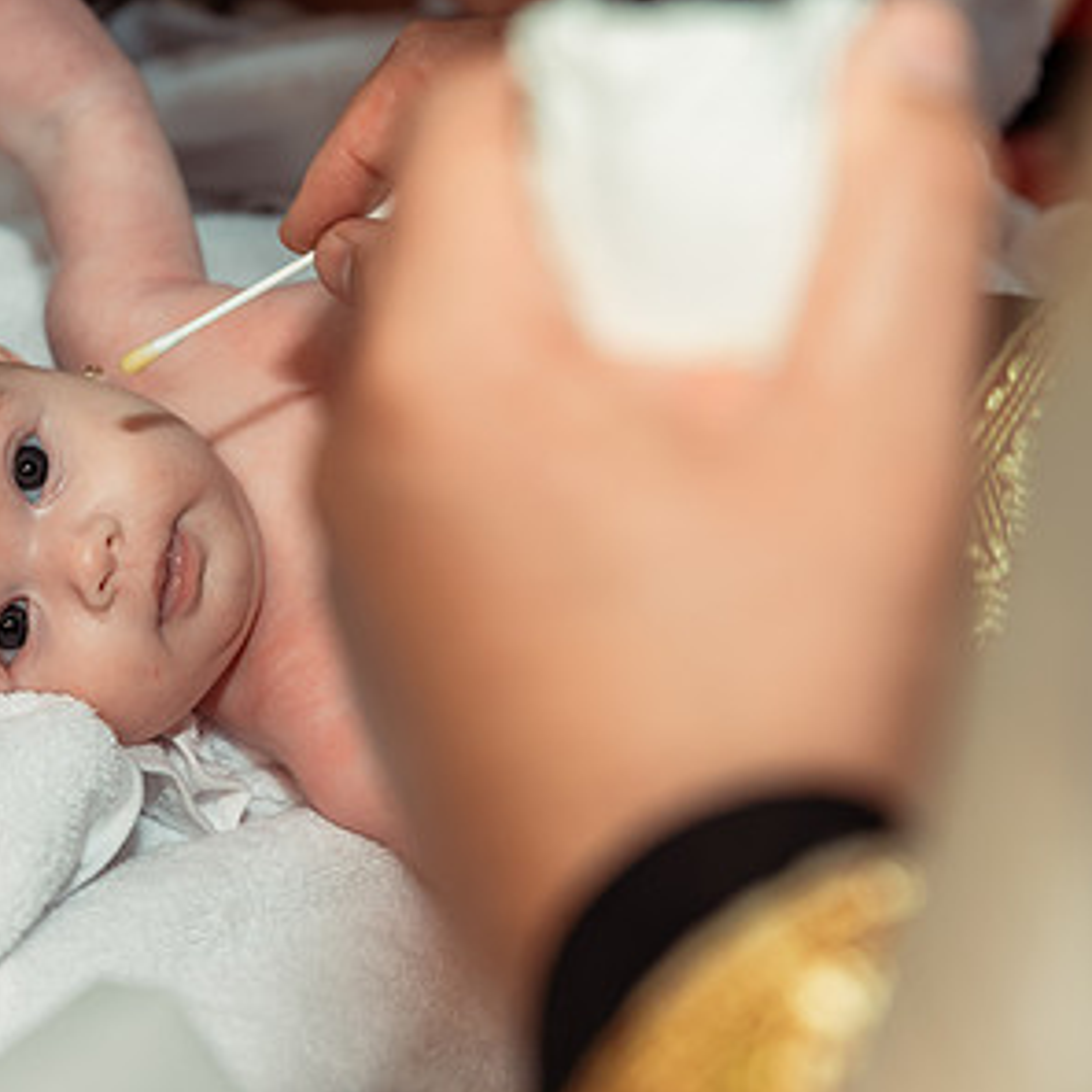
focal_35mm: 108
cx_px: 48
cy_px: 631
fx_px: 3855
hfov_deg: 15.9
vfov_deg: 16.1
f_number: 3.5
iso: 2500
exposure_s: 1/250
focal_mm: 65
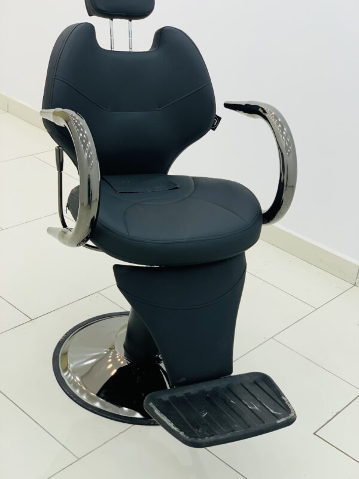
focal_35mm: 52
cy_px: 240
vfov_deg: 36.8
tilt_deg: -29.7
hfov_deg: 28.0
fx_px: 719
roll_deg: -8.1
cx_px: 180
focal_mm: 6
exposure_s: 1/97
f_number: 2.4
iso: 16
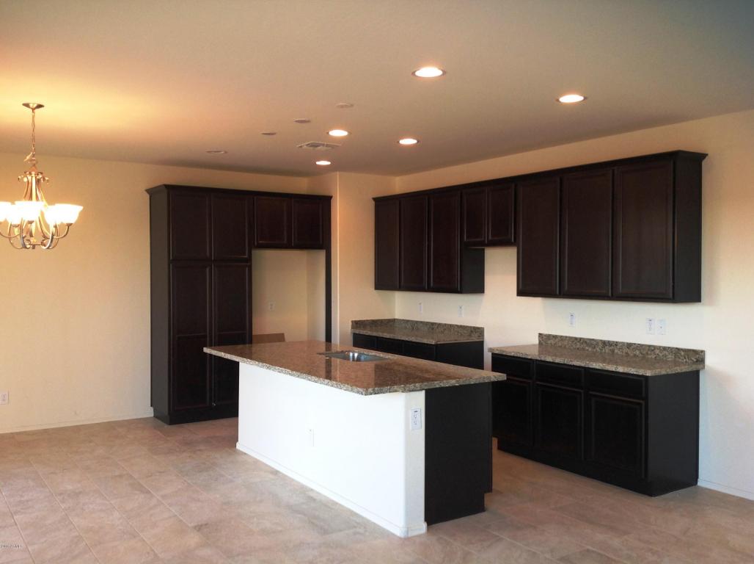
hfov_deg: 52.7
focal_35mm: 35
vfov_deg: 40.6
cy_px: 282
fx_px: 761
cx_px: 377
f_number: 2.4
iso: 50
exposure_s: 1/24
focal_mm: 4.28
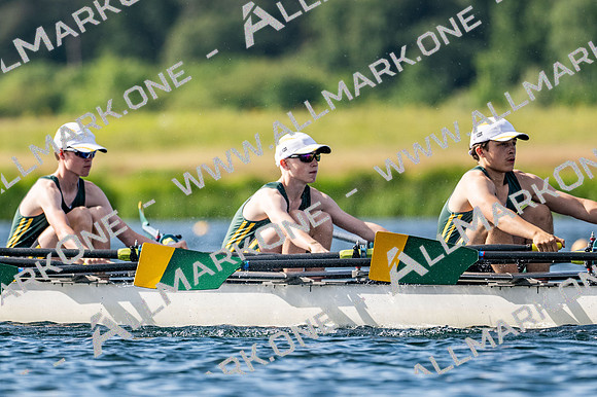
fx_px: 9944
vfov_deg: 2.3
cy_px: 198
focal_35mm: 600
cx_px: 298
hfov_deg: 3.4
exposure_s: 1/2500
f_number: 4.5
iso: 220
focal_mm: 400
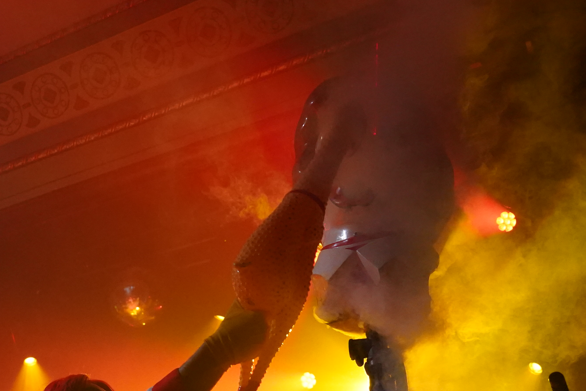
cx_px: 199
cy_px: 302
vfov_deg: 24.7
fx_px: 879
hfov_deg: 36.5
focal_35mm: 54
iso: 6400
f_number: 4
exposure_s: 1/160
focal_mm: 24
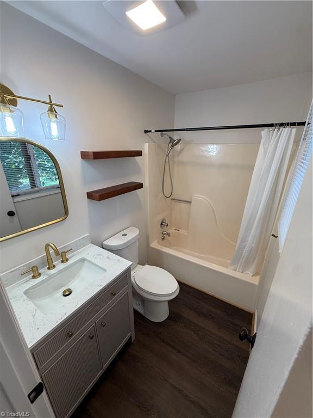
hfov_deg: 85.7
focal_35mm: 14
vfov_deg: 102.1
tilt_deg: -20.4
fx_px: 169
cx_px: 156
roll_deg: -1.2
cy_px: 209
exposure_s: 1/120
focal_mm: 2.22
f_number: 2.2
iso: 125
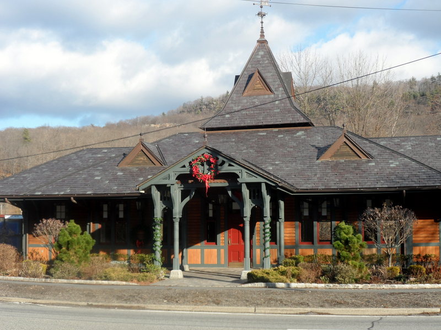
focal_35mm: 54
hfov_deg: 35.5
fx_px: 688
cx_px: 220
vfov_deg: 27.0
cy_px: 165
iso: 80
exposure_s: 1/250
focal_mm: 9.8
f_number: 4.1
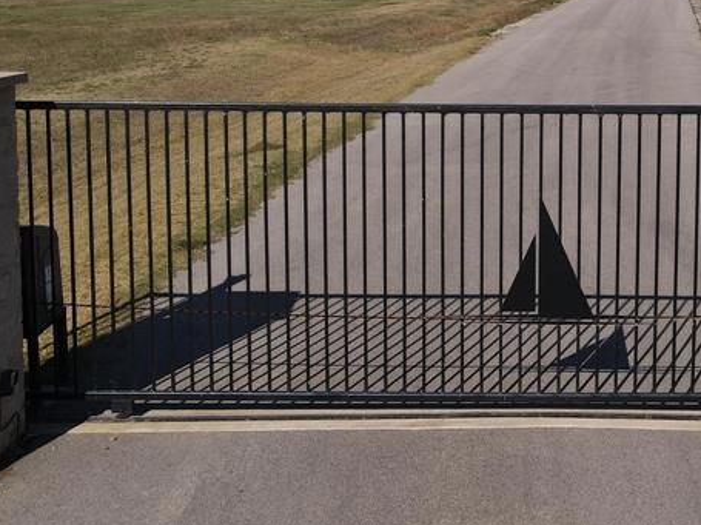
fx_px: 1093
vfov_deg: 26.5
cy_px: 102
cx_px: 504
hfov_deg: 35.0
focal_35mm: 54
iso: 100
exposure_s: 1/80
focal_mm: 4.5
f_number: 2.8
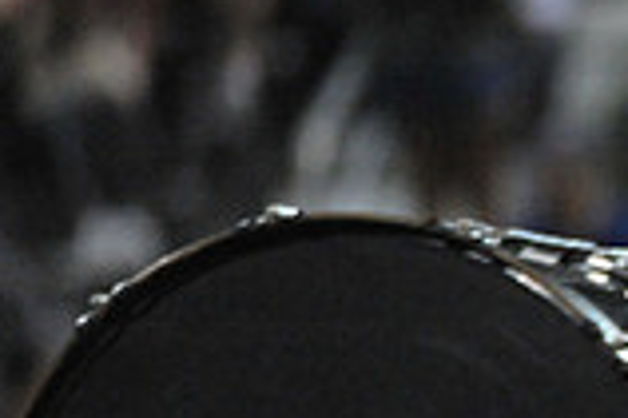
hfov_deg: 1.2
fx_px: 29415
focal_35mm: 1688
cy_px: 522
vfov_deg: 0.8
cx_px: 1145
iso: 6400
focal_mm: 460
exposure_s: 1/160
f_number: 6.3
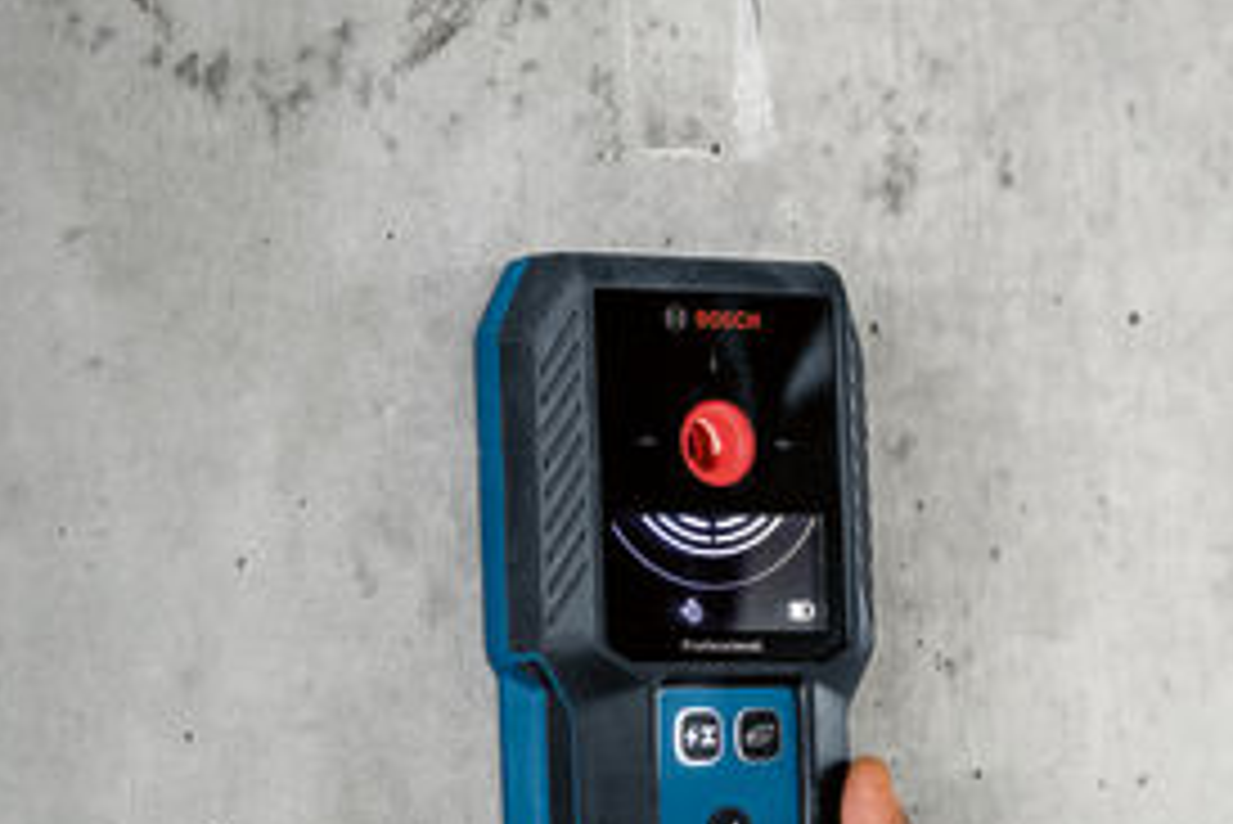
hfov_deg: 11.5
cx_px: 1458
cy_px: 610
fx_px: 5997
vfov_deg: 7.8
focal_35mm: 175
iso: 640
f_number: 2.8
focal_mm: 60
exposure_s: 1/80
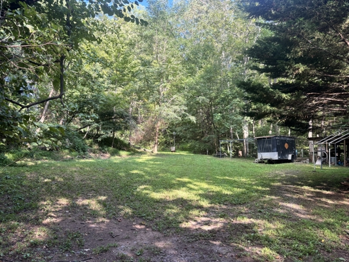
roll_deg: +1.6
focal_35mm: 26
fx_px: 262
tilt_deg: +4.9
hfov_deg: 67.3
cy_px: 131
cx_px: 174
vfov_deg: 53.1
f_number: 1.6
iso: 40
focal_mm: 5.96
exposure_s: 1/162
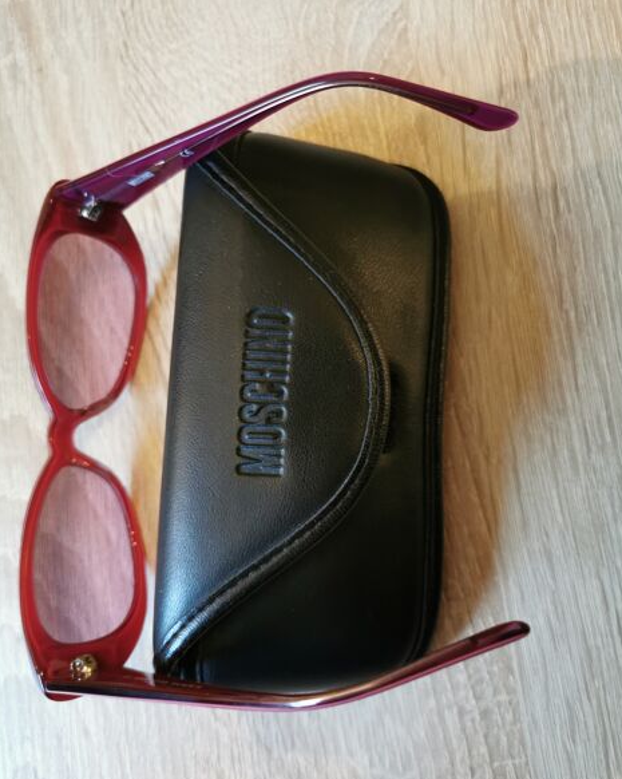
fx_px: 668
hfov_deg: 49.9
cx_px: 316
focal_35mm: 29
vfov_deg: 60.4
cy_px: 424
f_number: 1.8
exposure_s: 1/33.3
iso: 320
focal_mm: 5.58
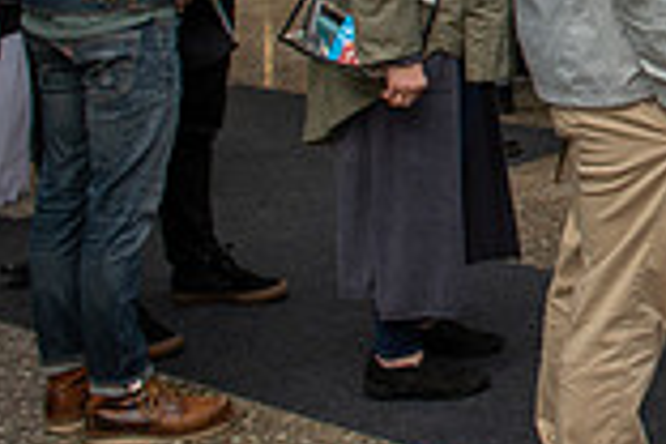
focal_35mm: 89
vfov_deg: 14.5
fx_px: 1646
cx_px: 1046
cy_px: -173
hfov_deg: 19.4
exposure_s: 1/250
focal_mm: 24
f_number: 8
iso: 500
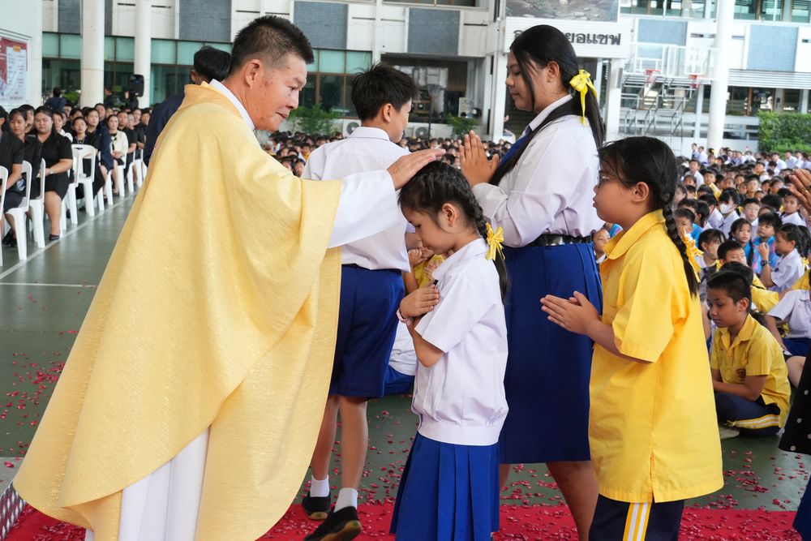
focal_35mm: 52
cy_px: 270
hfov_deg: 37.8
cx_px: 406
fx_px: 1183
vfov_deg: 25.8
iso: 1250
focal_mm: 35
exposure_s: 1/200
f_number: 5.6
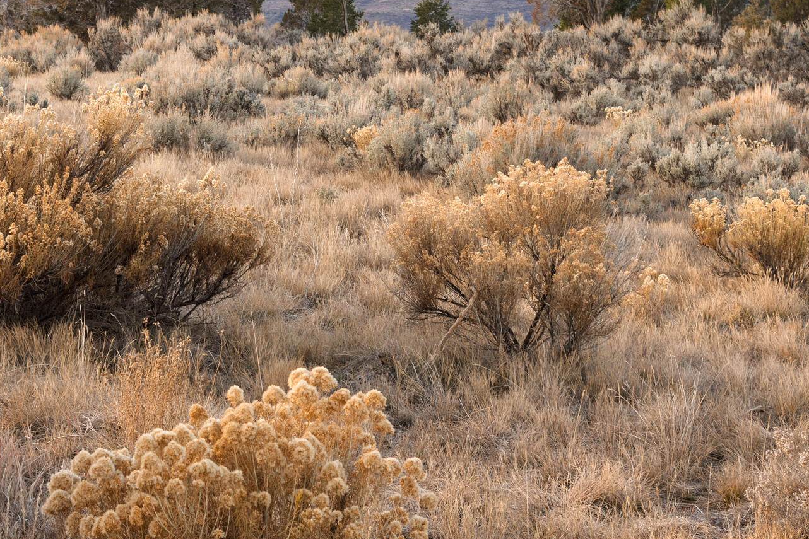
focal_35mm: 103
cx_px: 336
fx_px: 2315
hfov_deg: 19.8
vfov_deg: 13.1
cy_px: 8
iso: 100
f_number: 7.1
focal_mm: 44
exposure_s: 1/25
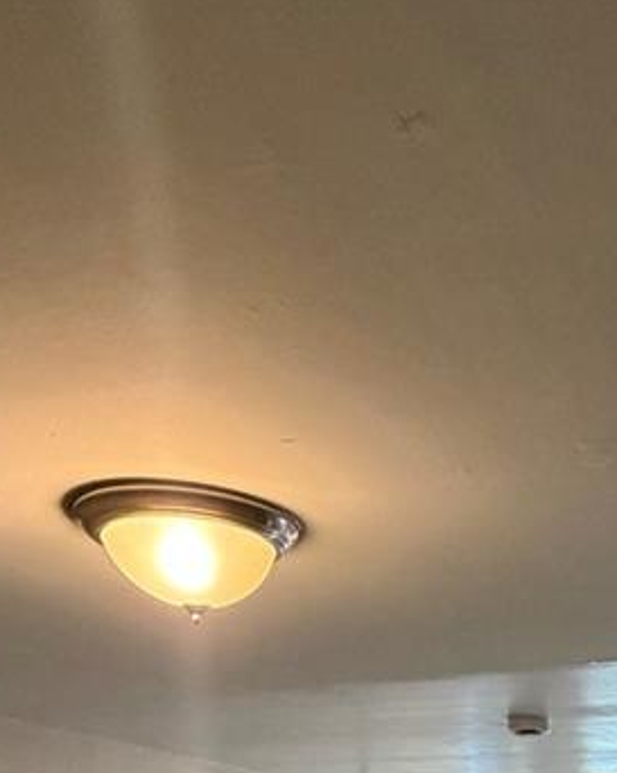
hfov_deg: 29.7
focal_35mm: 48
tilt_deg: -12.1
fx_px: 1097
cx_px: 592
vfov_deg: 27.2
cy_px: 1160
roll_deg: -1.0
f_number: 2.2
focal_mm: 2.22
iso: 400
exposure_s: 1/60
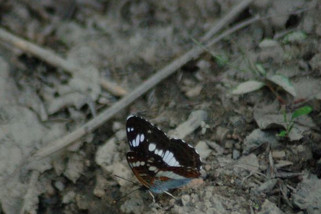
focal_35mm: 747
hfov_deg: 2.8
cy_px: 155
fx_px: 6660
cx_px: 151
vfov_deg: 1.8
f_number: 5.6
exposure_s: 1/2000
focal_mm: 300
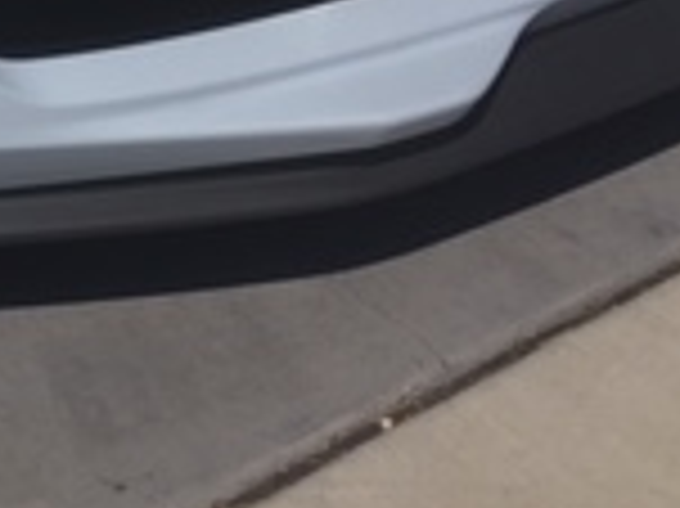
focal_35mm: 123
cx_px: -360
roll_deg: -1.1
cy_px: -364
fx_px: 2414
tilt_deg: -21.4
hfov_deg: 14.8
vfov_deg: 11.3
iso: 25
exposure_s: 1/2262
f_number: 2.2
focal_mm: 4.15
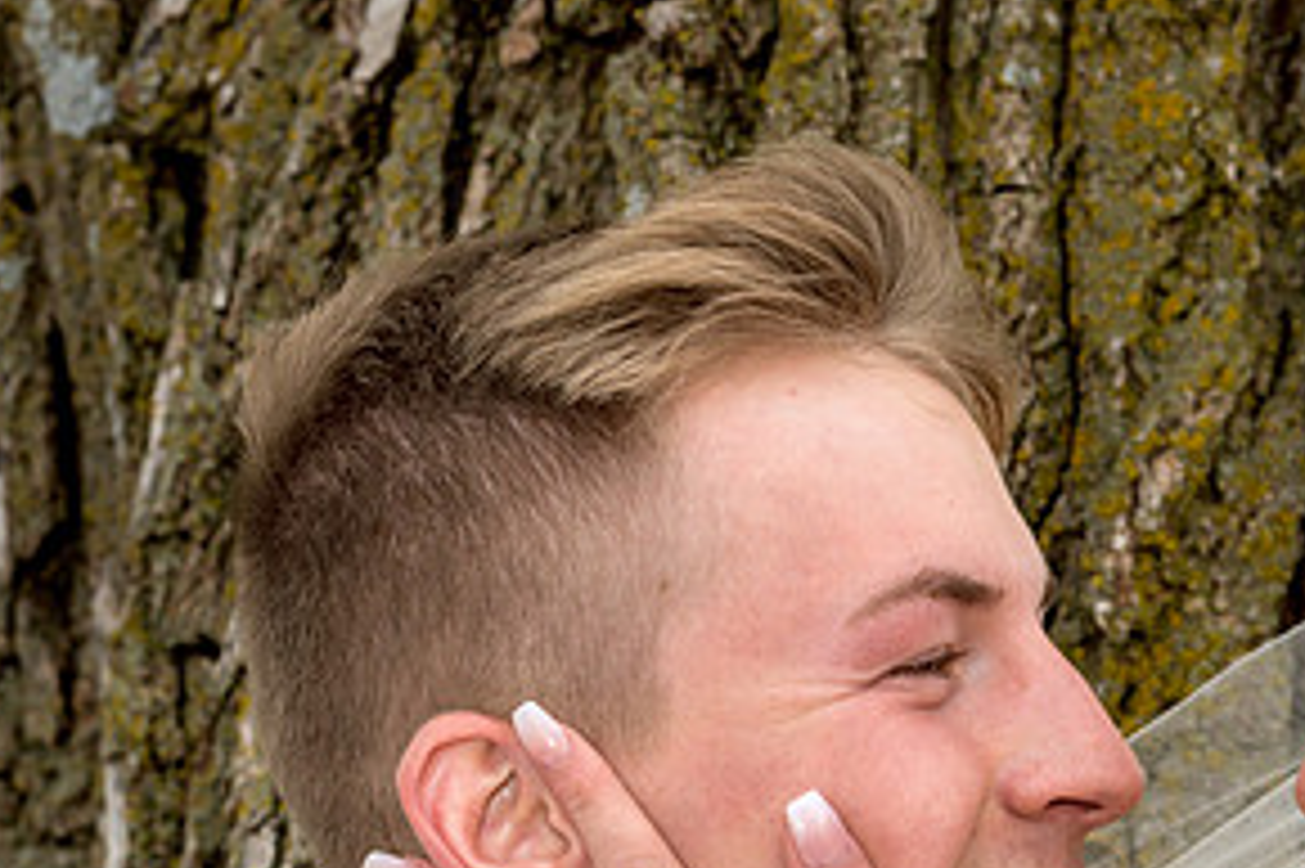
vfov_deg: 12.3
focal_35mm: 110
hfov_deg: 18.3
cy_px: 830
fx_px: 3985
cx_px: 1202
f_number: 7.1
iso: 100
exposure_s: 1/250
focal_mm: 55
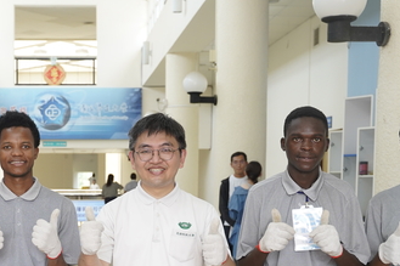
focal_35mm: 66
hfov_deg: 29.8
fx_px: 733
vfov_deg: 19.9
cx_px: 83
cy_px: 274
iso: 1250
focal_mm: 31
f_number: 3.5
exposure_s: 1/640
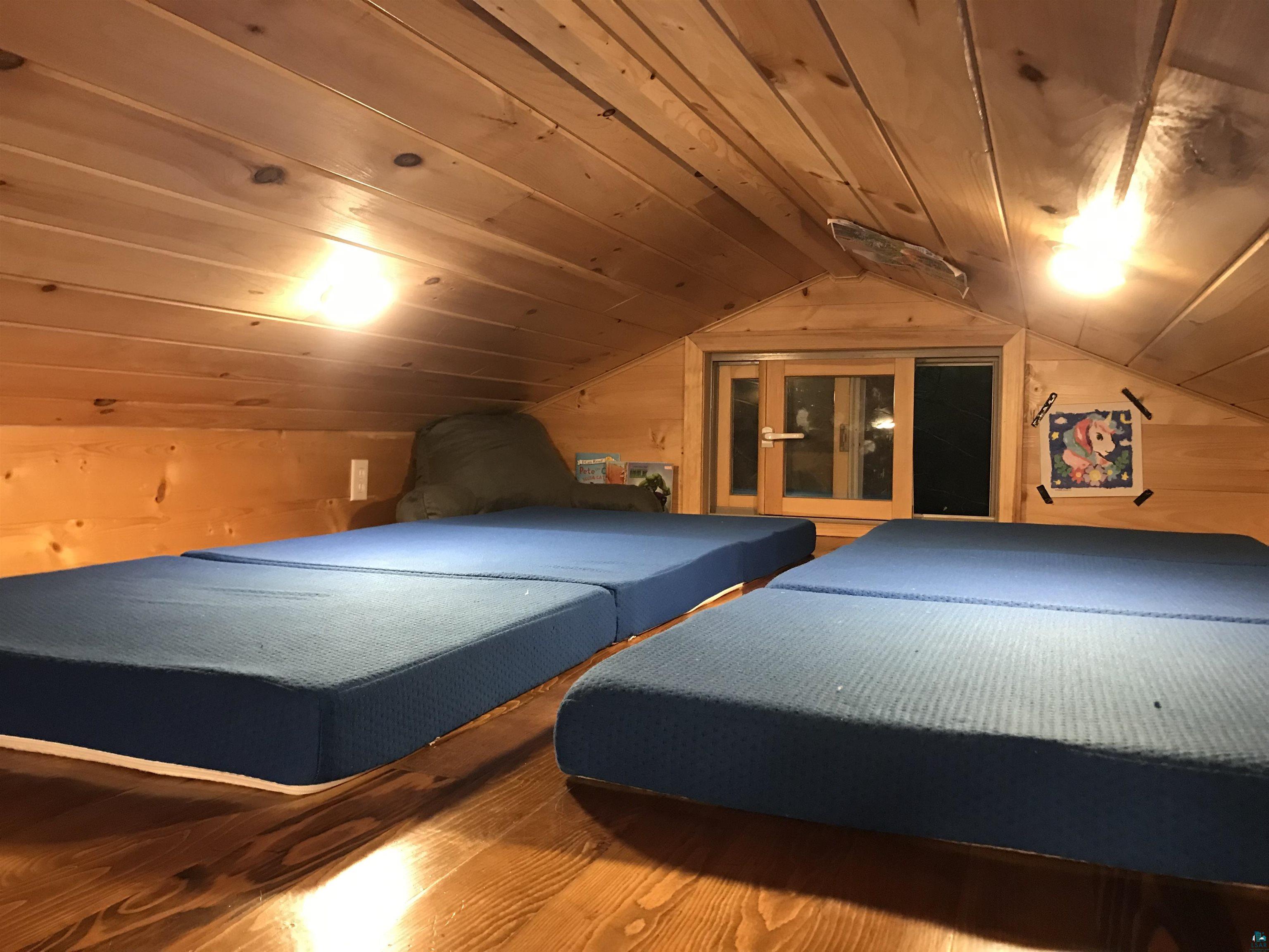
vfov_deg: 49.7
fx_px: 1026
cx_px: 634
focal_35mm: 28
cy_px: 476
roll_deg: -1.2
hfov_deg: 63.4
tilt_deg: -2.5
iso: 80
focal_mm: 3.99
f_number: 1.8
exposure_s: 1/15
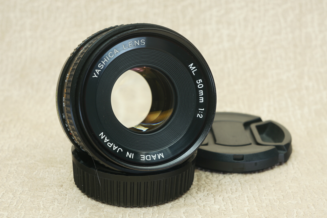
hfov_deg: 25.7
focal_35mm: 79
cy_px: 109
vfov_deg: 17.3
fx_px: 718
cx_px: 164
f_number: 9
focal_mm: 53
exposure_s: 2
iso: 100
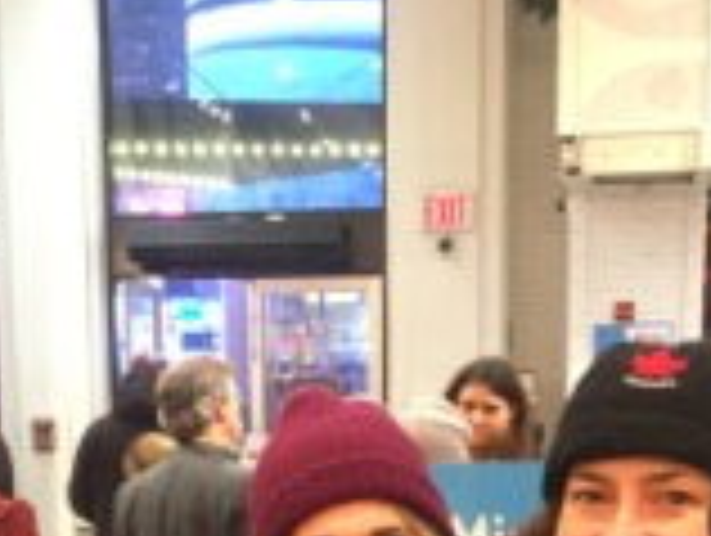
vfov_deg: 21.0
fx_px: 1378
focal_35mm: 67
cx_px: 360
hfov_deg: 28.9
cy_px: 577
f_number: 2.2
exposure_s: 1/15
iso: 200
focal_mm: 4.15
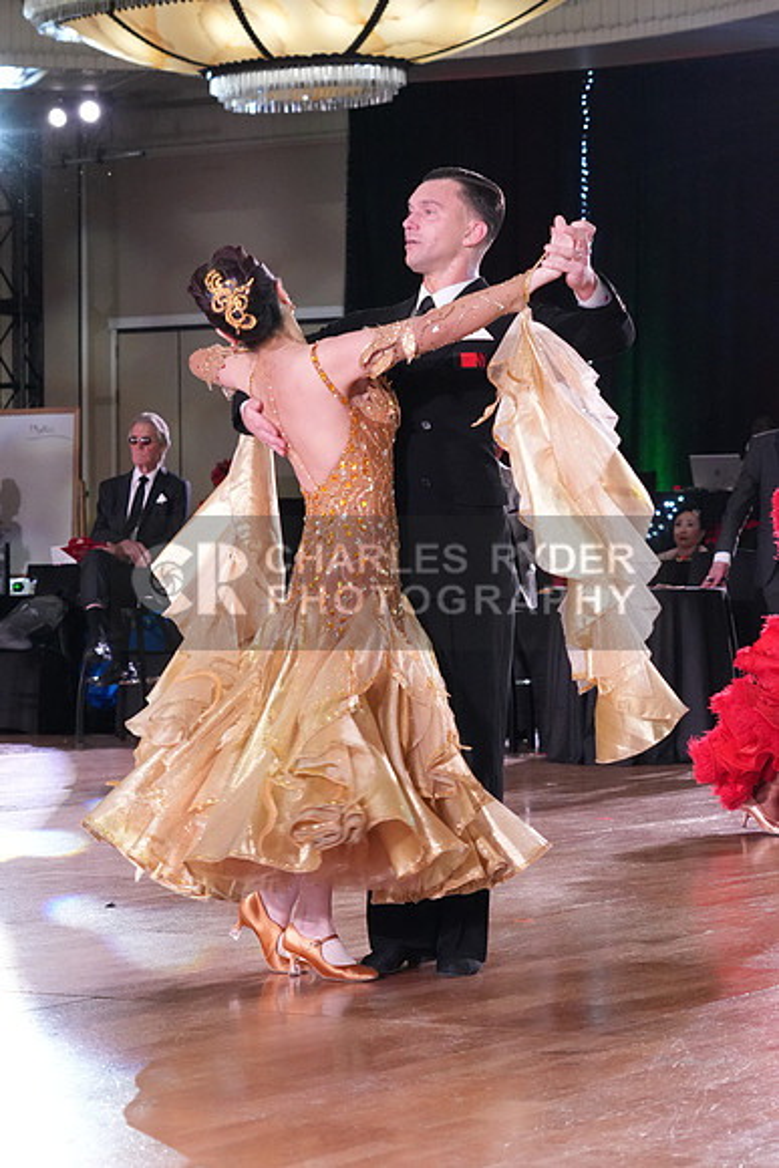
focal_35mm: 105
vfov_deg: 19.5
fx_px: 3406
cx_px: 390
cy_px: 584
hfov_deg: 13.0
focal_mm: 70
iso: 5000
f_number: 5.6
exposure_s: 1/320
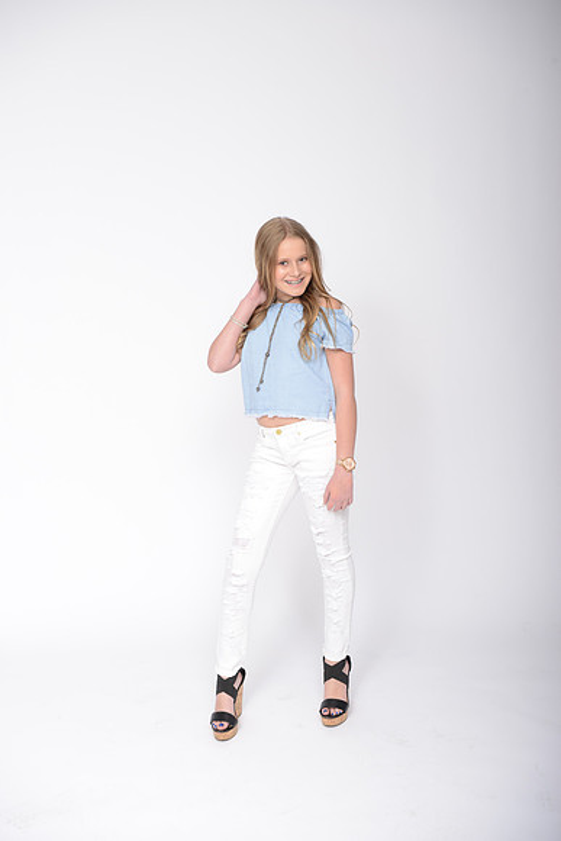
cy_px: 420
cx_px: 280
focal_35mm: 40
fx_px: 934
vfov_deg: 48.4
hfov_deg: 33.4
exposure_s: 1/250
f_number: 8
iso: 200
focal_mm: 40
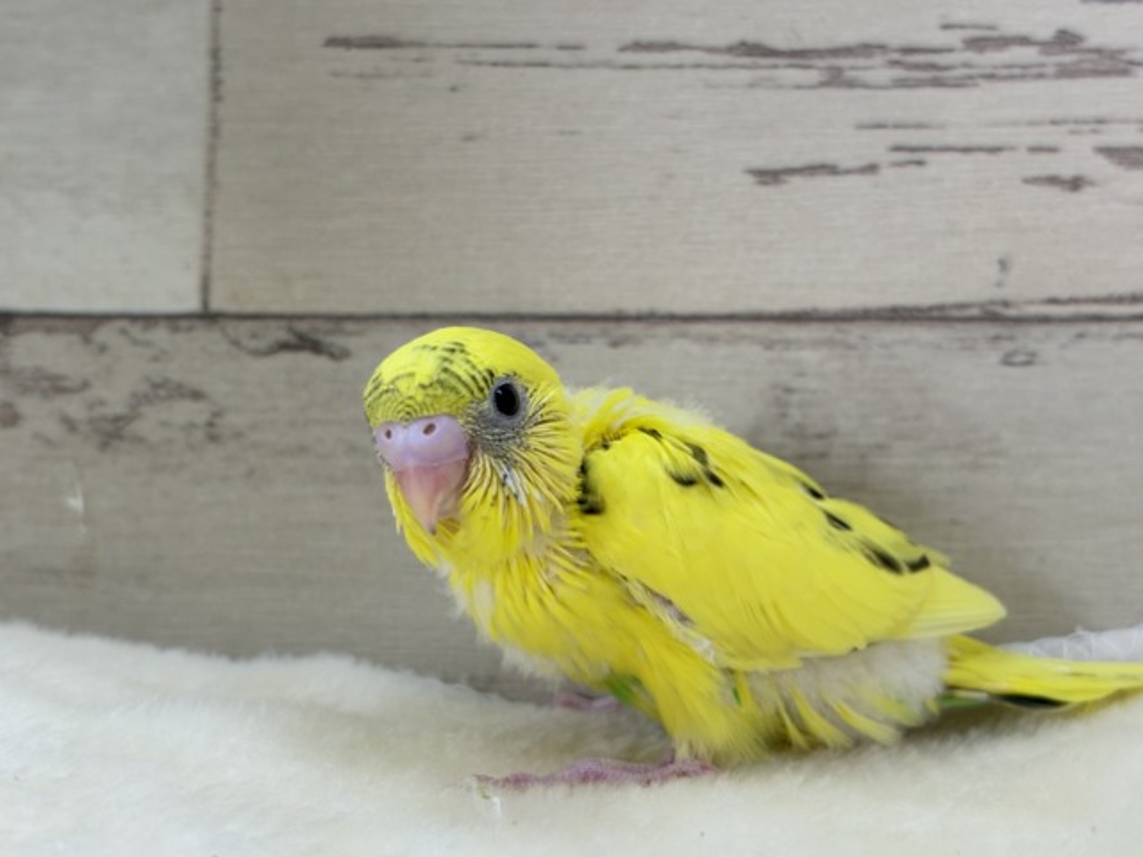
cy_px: 428
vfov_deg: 28.0
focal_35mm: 52
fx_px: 1717
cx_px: 572
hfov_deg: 36.8
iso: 100
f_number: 1.6
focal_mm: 5.96
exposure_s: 1/100
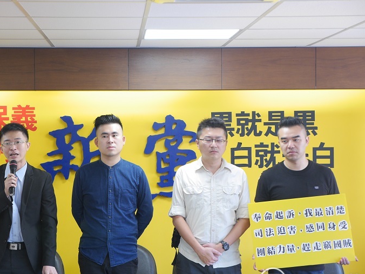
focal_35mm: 88
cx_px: 140
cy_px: 127
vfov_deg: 16.8
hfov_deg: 22.2
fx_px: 928
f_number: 2.8
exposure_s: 1/80
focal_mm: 35
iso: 500
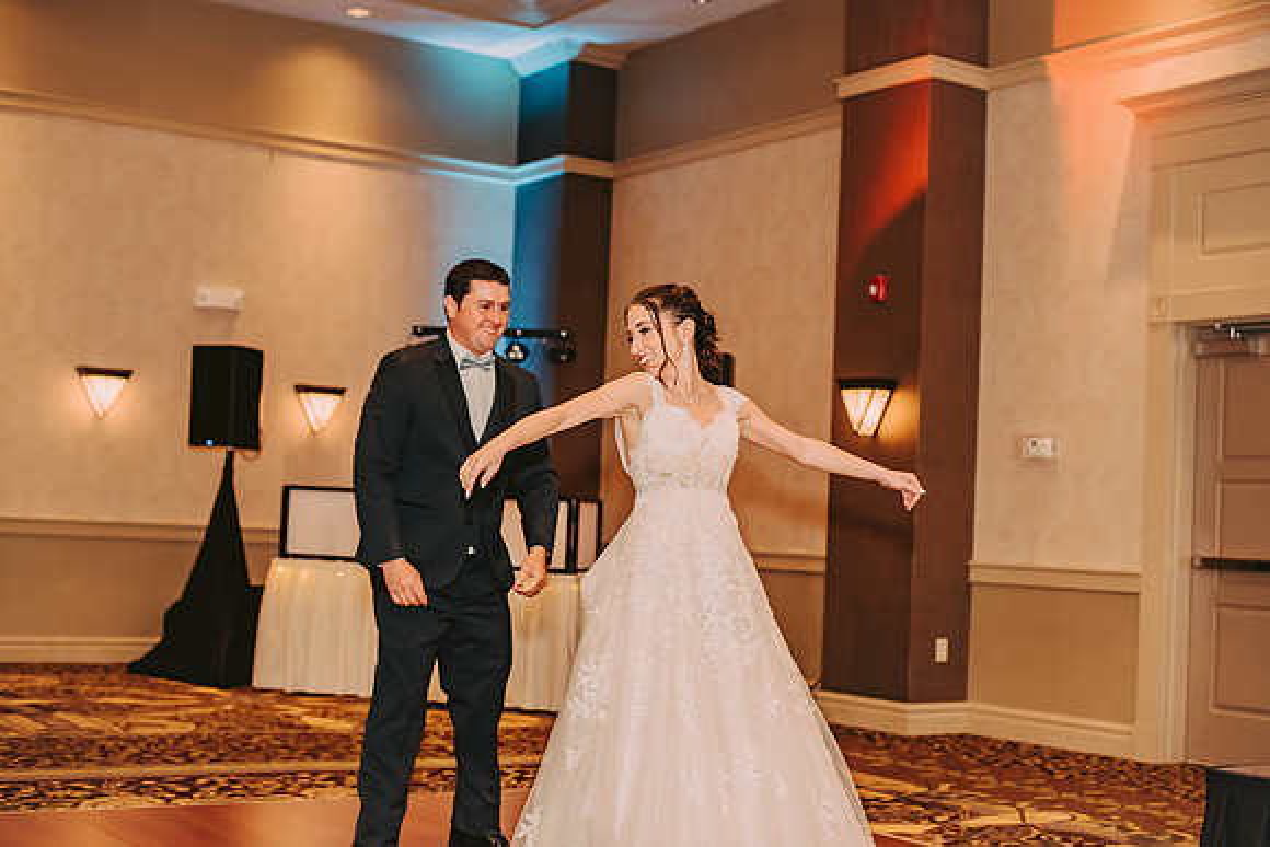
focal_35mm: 50
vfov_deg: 27.0
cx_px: 635
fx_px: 1764
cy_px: 424
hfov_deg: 39.6
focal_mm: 50
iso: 800
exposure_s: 1/125
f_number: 2.5
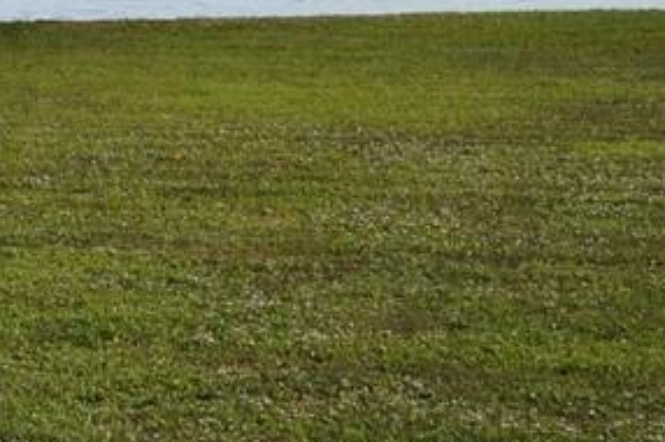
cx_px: -338
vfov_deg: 9.1
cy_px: -116
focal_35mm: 148
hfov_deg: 13.1
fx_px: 2731
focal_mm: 26
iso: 125
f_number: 11
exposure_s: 1/100
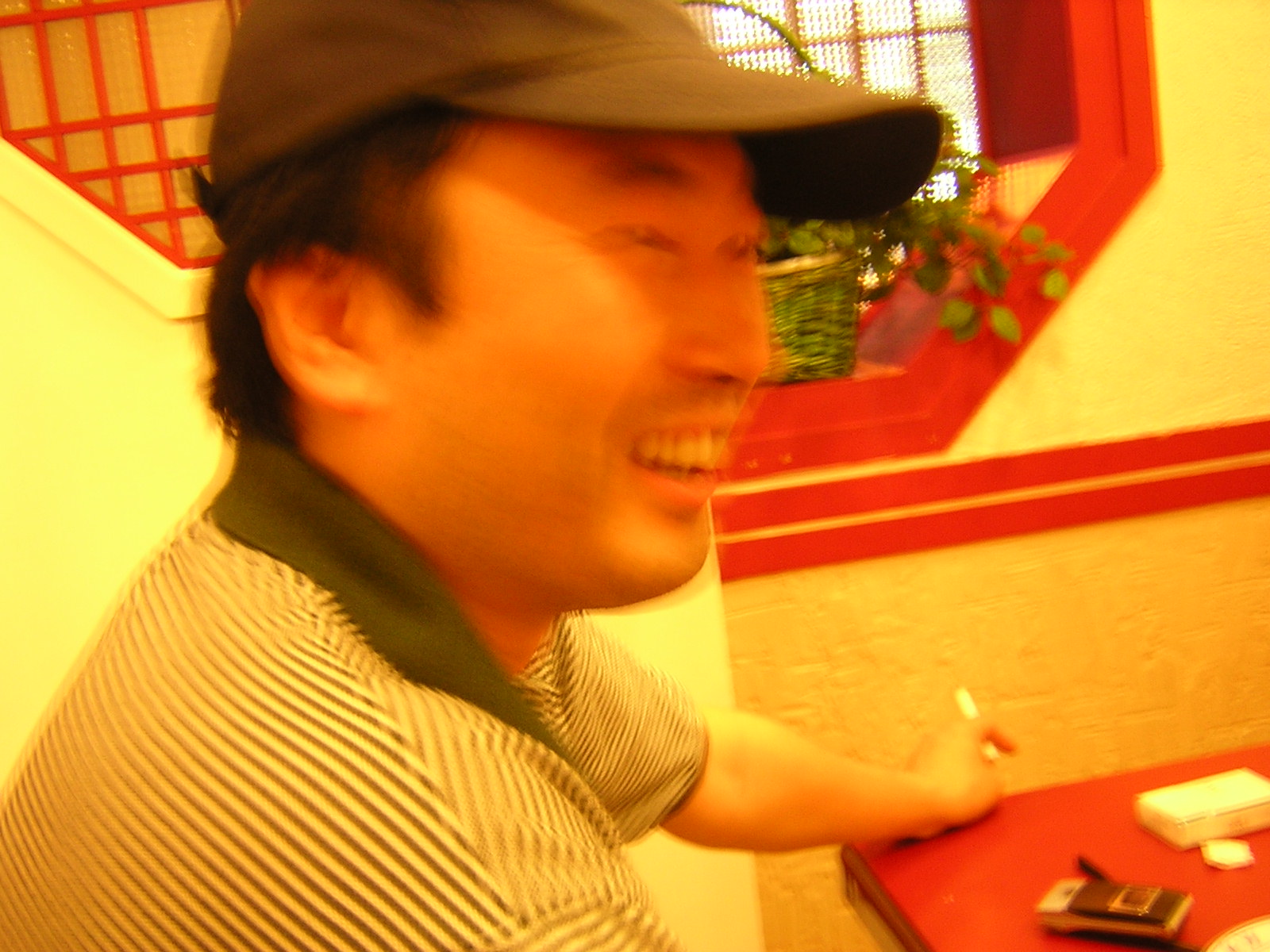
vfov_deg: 39.7
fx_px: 1321
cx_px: 635
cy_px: 476
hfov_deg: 51.4
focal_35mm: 36
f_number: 2.6
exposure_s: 1/3
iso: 160
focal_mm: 4.7
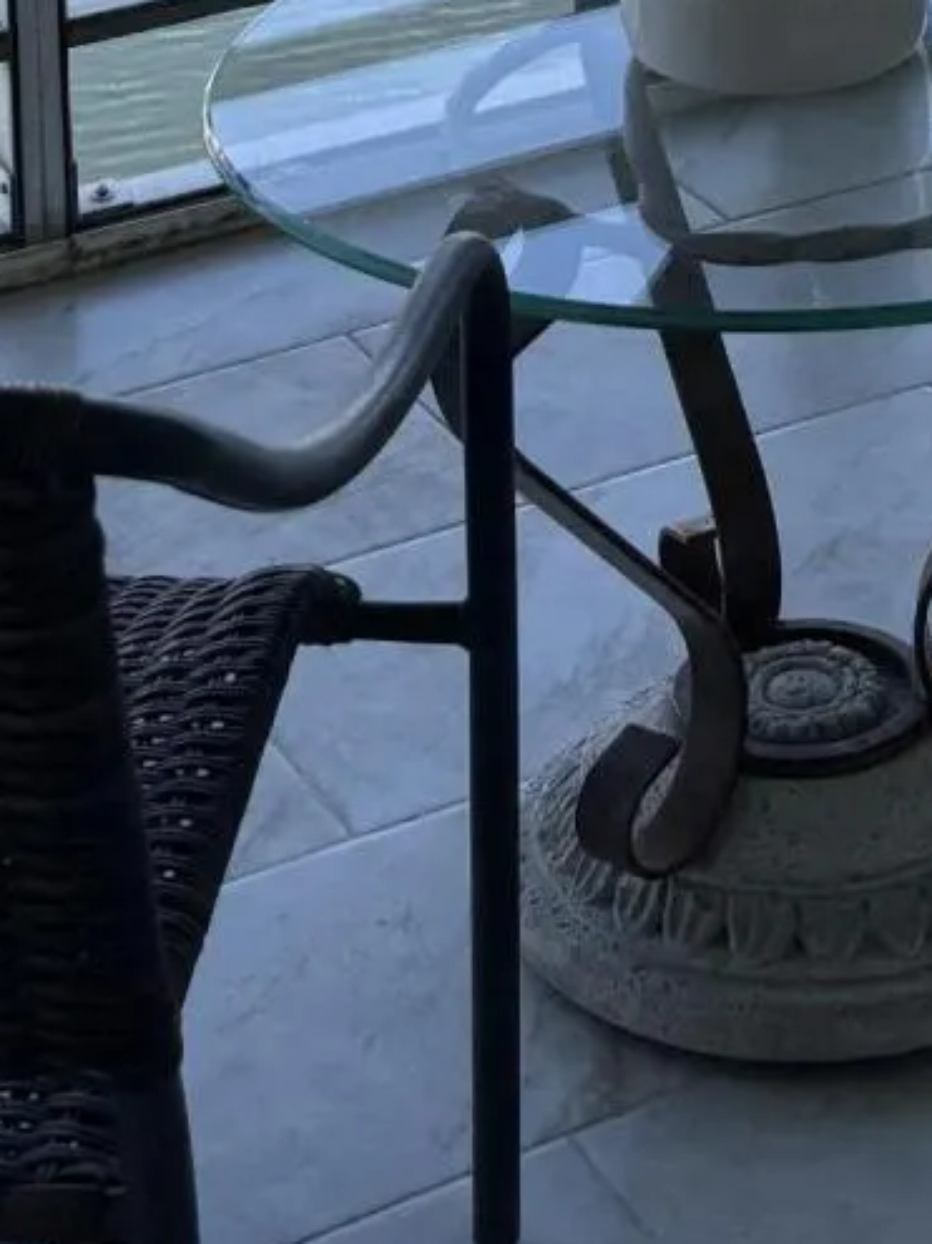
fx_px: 3771
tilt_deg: -11.0
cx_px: 801
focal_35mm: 105
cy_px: -651
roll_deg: -0.2
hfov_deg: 14.0
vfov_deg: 16.9
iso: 50
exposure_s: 1/782
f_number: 1.6
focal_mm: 5.96
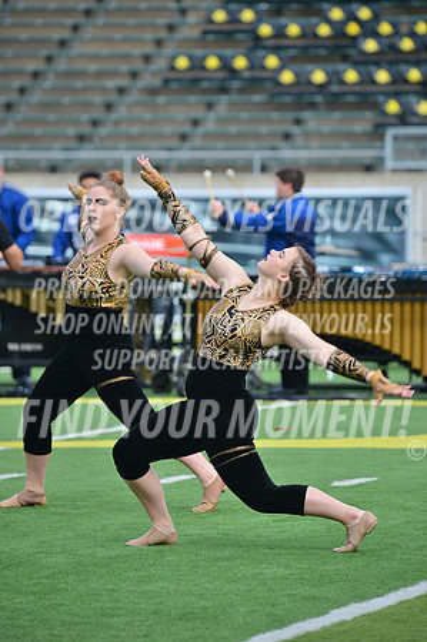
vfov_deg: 7.1
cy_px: 321
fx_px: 5171
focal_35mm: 290
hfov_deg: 4.7
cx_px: 214
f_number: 5.6
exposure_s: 1/400
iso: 125
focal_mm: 290
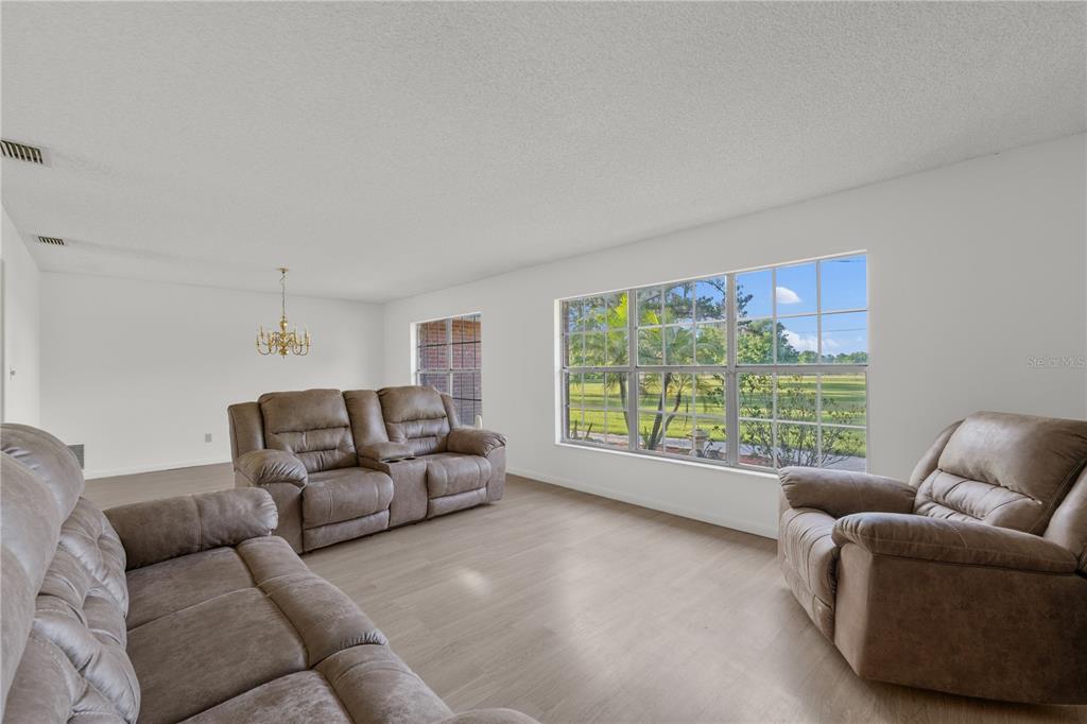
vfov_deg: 81.2
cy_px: 362
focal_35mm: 14
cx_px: 544
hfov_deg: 104.3
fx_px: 423
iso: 320
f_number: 8
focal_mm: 14
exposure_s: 1/8
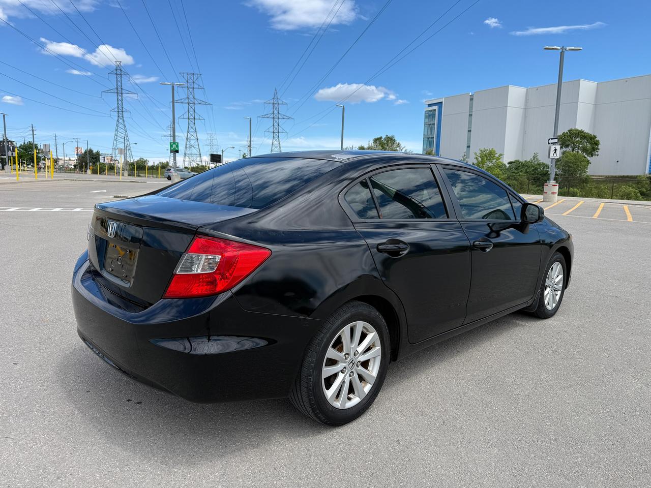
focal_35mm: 24
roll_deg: +0.0
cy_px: 244
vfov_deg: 56.8
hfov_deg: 71.6
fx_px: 451
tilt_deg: -9.4
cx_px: 326
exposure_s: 1/3953
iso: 80
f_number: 1.78
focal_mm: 6.76
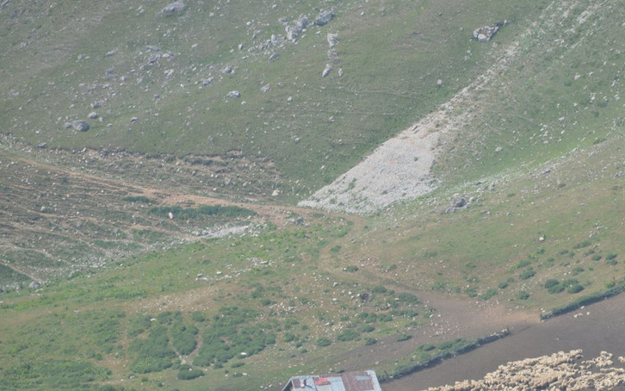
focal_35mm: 320
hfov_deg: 6.6
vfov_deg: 4.1
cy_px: 332
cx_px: 476
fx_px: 5451
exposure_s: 1/200
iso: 140
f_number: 5.6
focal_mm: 190
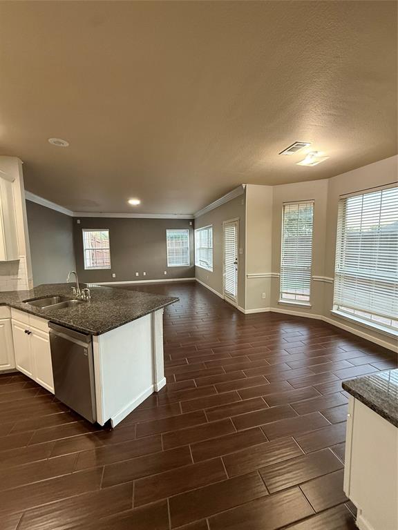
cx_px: 199
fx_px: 215
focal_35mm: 14
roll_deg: +0.0
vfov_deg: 102.1
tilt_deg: -5.4
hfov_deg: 85.7
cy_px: 265
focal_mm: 2.22
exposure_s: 1/60
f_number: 2.2
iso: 400
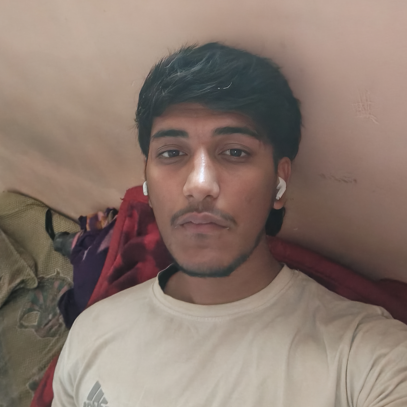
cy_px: 139
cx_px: 206
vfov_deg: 46.5
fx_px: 466
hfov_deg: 47.2
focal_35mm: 35
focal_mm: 3.61
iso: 13078
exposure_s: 1/20
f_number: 2.2
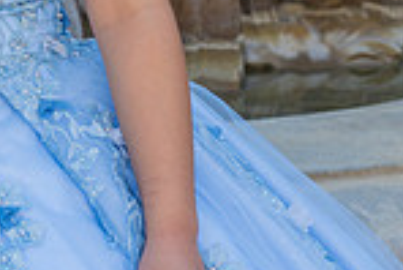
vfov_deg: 7.1
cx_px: -325
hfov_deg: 10.2
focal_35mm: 190
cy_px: -159
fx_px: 2129
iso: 200
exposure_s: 1/200
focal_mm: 44
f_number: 5
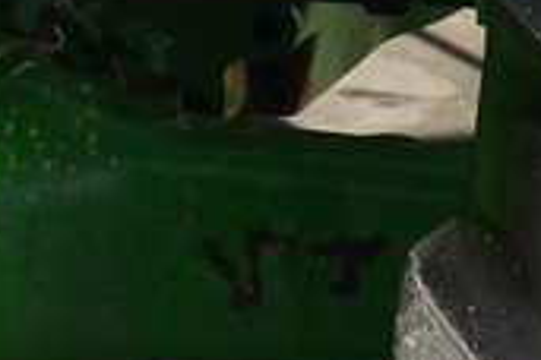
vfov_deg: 3.9
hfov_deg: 6.1
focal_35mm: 336
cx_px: 76
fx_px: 5049
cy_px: -780
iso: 125
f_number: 6.3
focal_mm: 30
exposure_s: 1/320
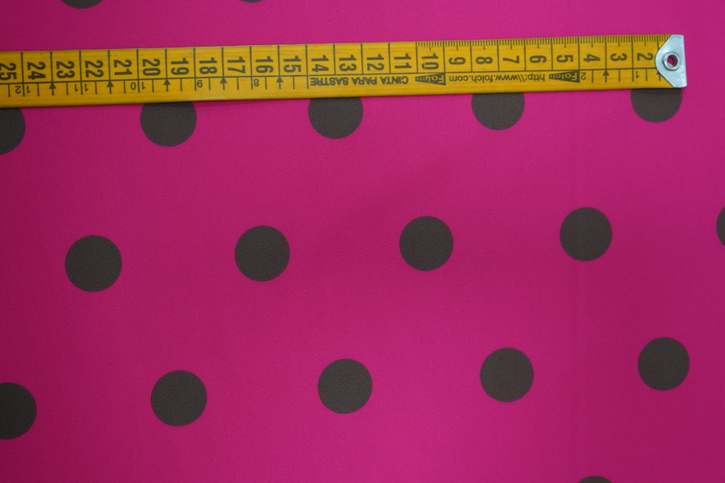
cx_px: 362
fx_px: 826
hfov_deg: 47.4
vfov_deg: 32.6
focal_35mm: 41
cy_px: 242
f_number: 4.5
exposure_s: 1/60
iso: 1000
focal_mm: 41
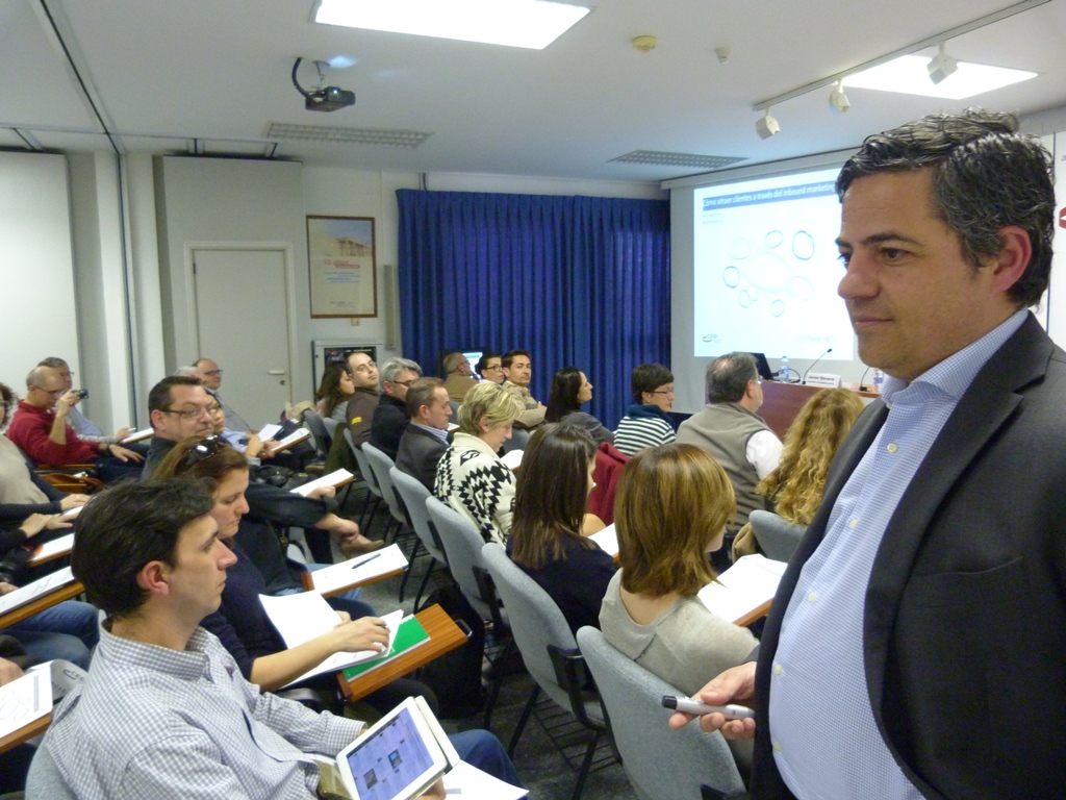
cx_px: 533
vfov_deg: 54.9
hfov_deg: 69.4
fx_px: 770
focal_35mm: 25
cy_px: 400
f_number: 2.8
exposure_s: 1/15
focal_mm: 4.5
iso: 400
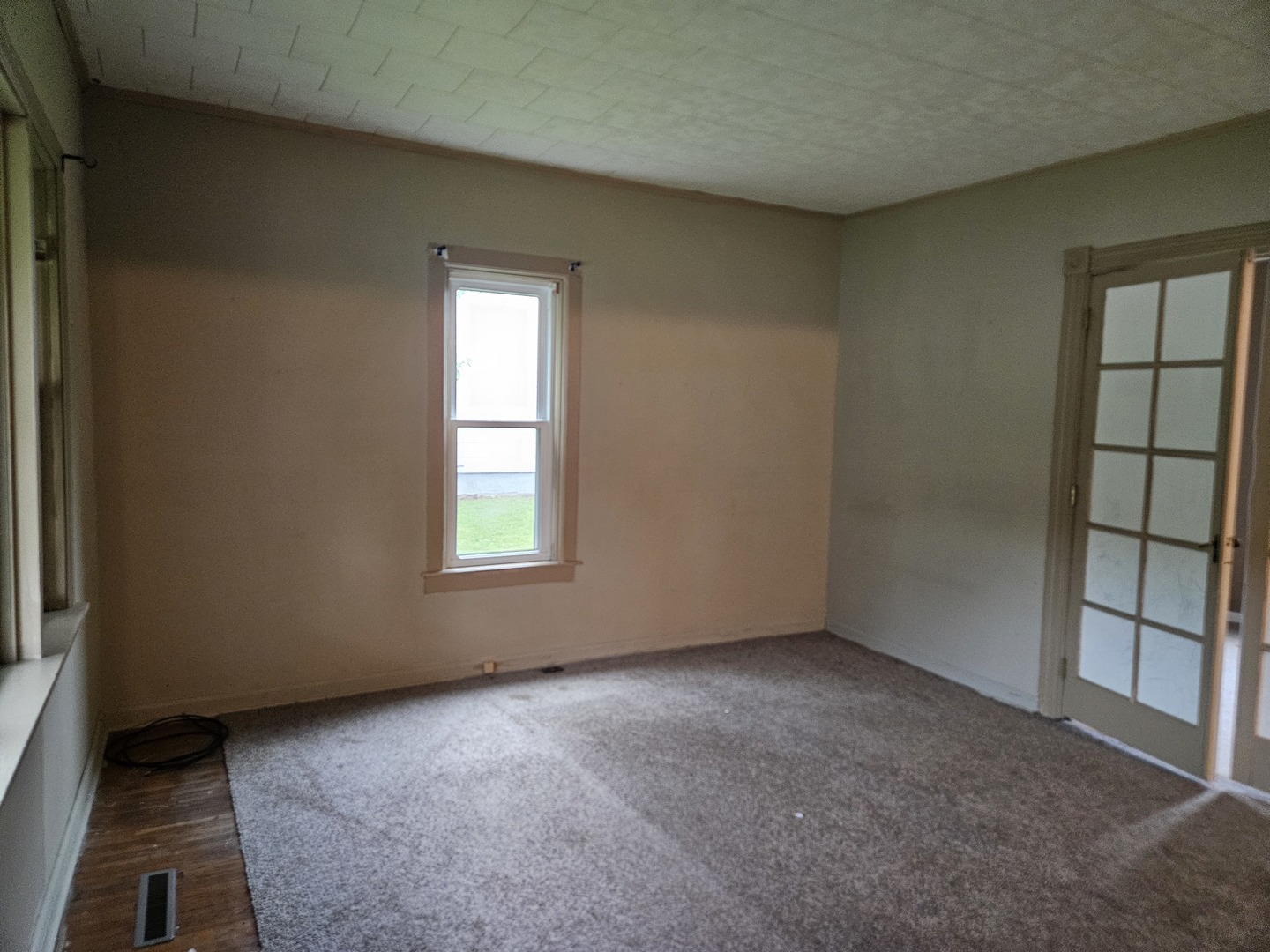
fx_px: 844
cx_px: 635
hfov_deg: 73.9
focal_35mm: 23
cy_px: 476
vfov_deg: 58.9
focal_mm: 5.4
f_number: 1.8
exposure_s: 1/60
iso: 800
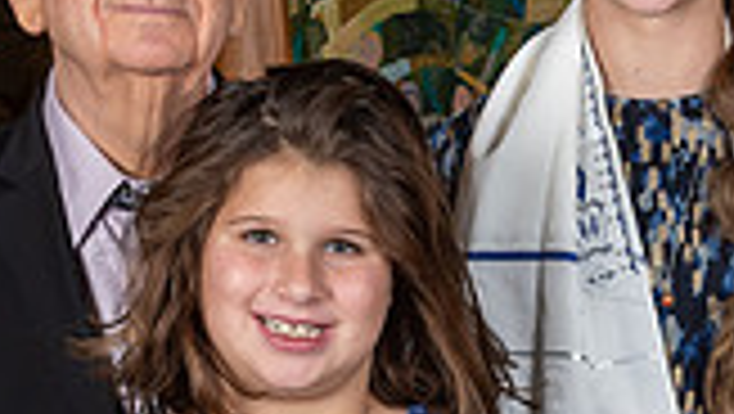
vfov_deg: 7.4
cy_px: 410
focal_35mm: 163
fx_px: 3175
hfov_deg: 13.2
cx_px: 474
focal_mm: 26
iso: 400
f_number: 7.1
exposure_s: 1/250
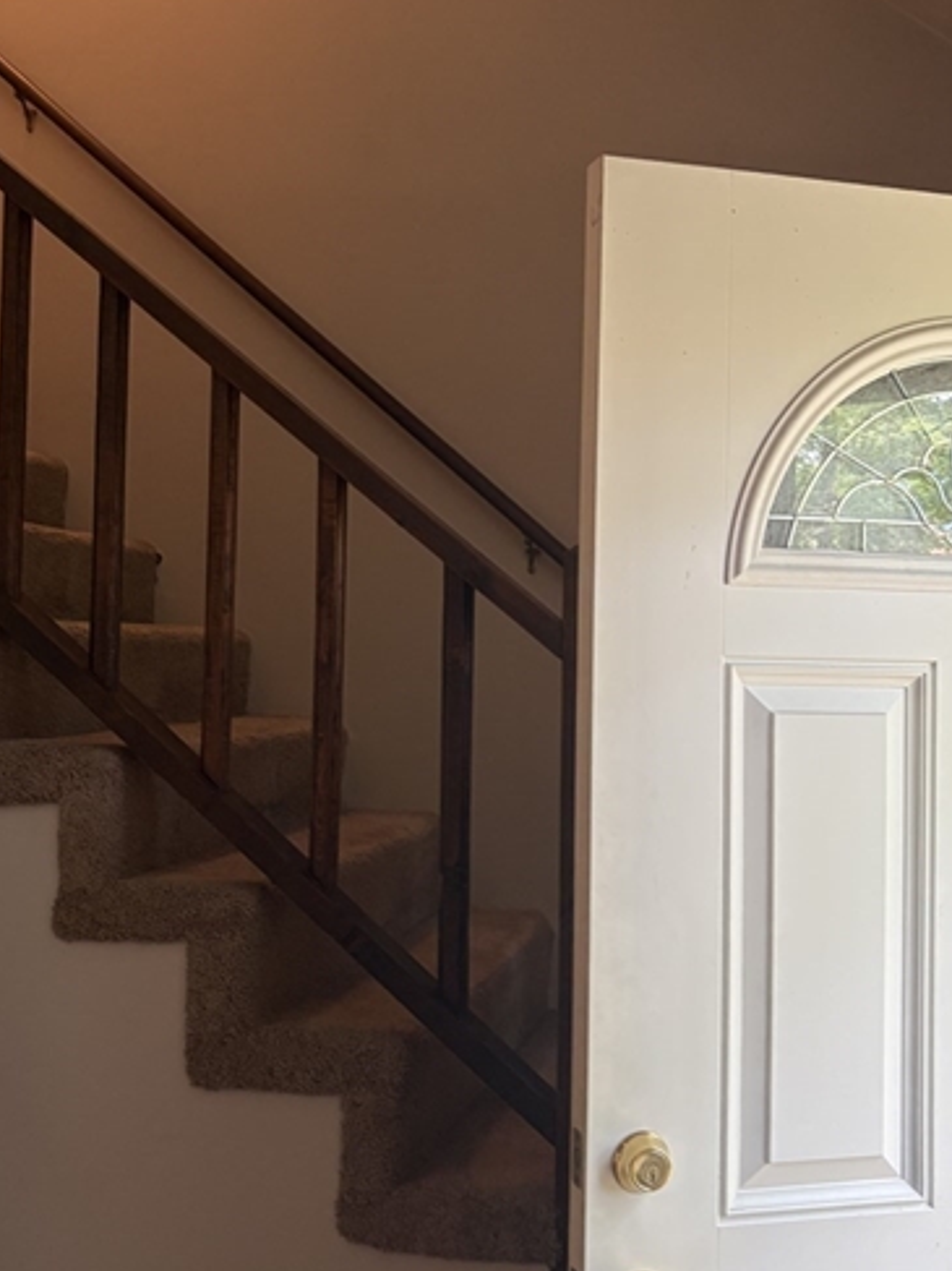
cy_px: 608
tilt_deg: +5.0
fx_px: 1504
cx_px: 412
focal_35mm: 41
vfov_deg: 45.8
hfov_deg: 35.1
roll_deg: -0.1
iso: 125
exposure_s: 1/65
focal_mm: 5.96
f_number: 1.6
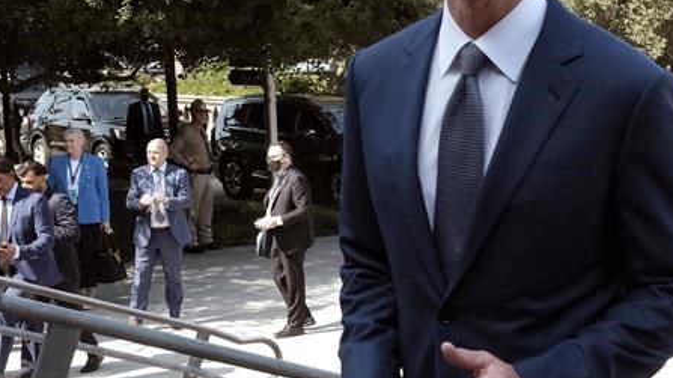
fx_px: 1498
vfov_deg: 14.4
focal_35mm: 84
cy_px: 209
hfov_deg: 23.9
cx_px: 717
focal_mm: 23.5
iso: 1600
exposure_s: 1/640
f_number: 8
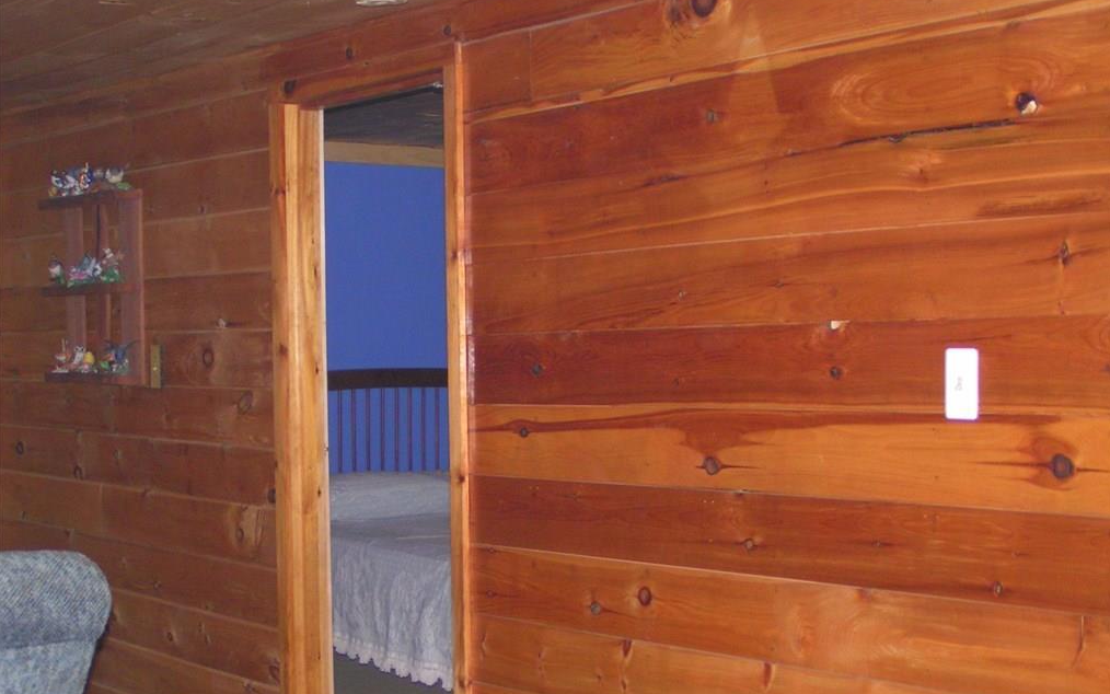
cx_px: 556
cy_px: 406
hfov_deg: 33.5
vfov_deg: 21.3
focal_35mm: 61
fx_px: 1846
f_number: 3.2
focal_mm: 8.7
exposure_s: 1/60
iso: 200
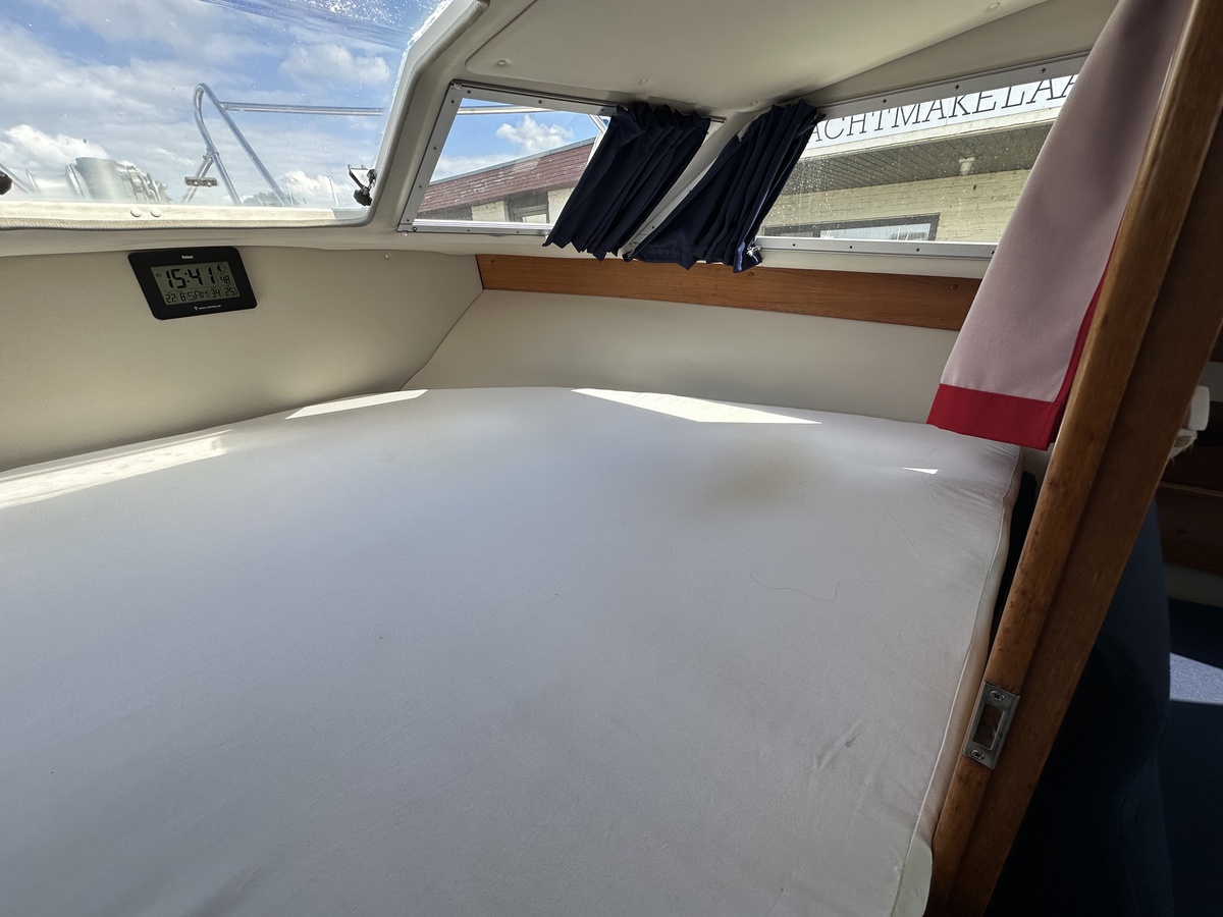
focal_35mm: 14
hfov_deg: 102.1
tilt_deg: -21.0
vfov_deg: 85.7
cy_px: 458
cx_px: 612
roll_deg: +1.7
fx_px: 495
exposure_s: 1/312
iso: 40
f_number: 2.2
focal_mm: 2.22
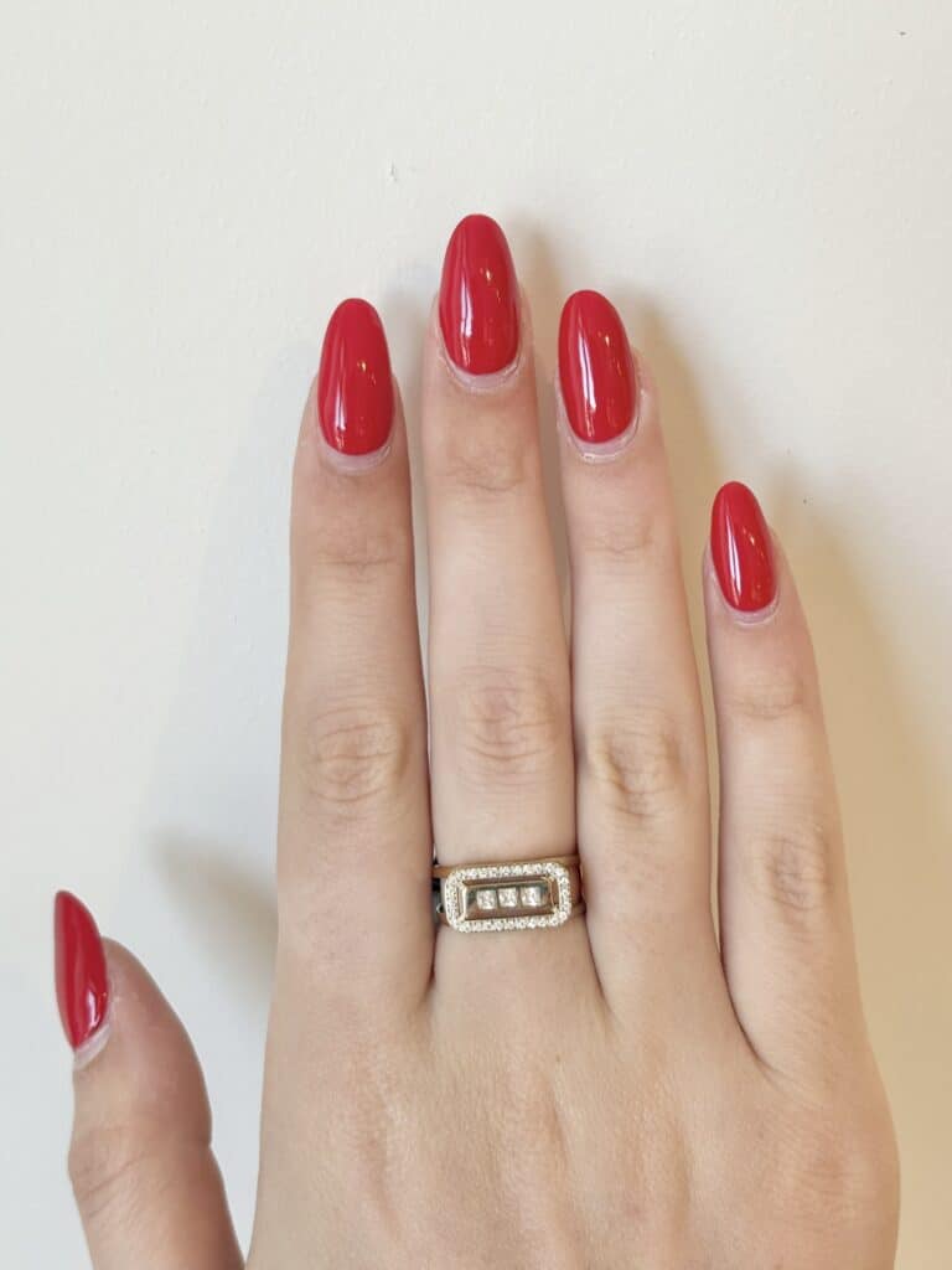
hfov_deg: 28.0
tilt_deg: -28.8
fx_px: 1907
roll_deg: -1.4
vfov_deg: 36.8
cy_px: 635
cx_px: 476
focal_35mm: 52
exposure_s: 1/234
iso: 50
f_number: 1.6
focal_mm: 5.96
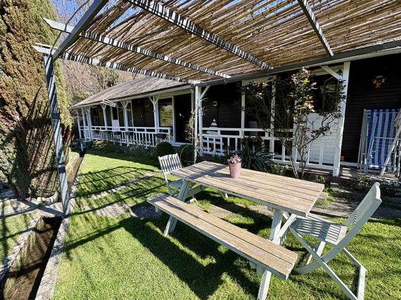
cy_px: 151
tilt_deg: -9.7
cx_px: 209
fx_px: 174
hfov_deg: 98.1
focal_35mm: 15
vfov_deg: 81.7
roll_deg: +0.5
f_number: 2.2
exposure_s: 1/467
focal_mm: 2.22
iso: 40
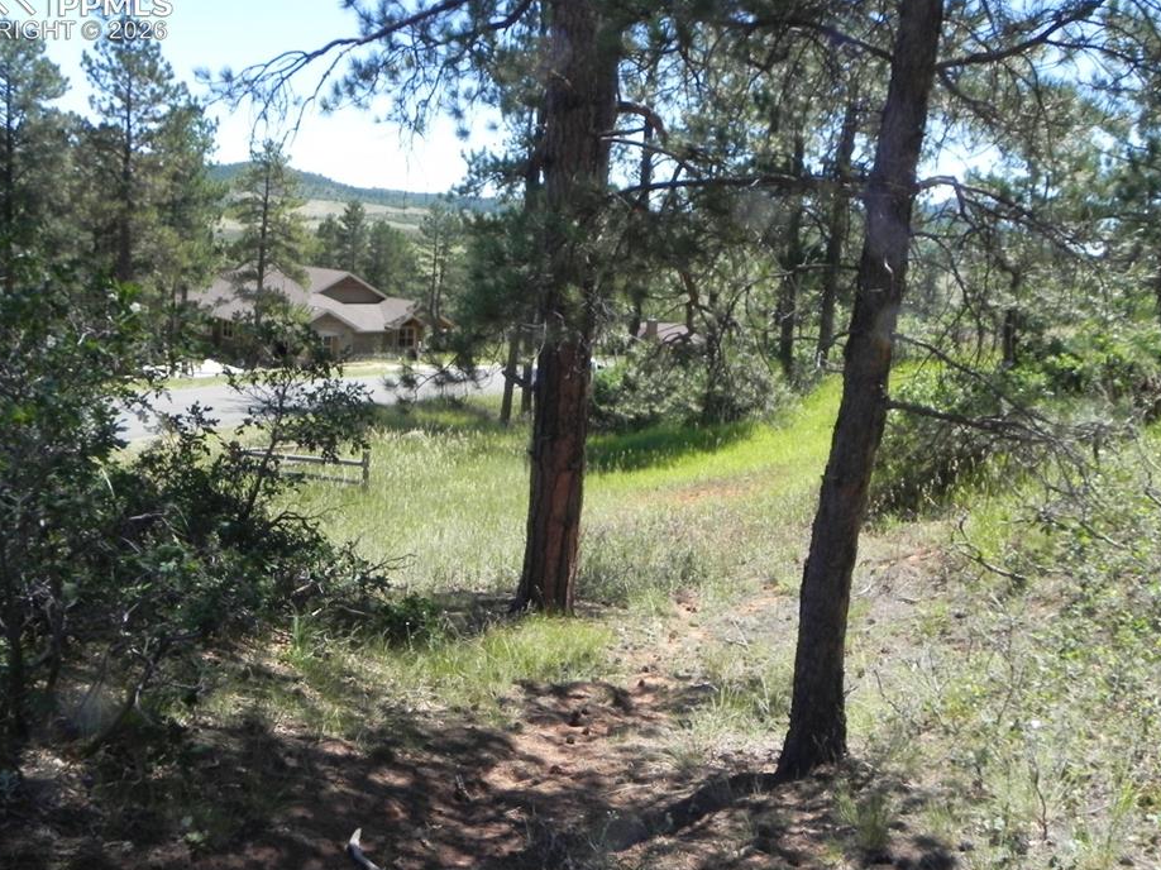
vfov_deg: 48.2
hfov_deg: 61.7
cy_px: 455
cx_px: 567
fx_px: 972
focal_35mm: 29
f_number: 5.6
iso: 160
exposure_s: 1/270
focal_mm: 4.6
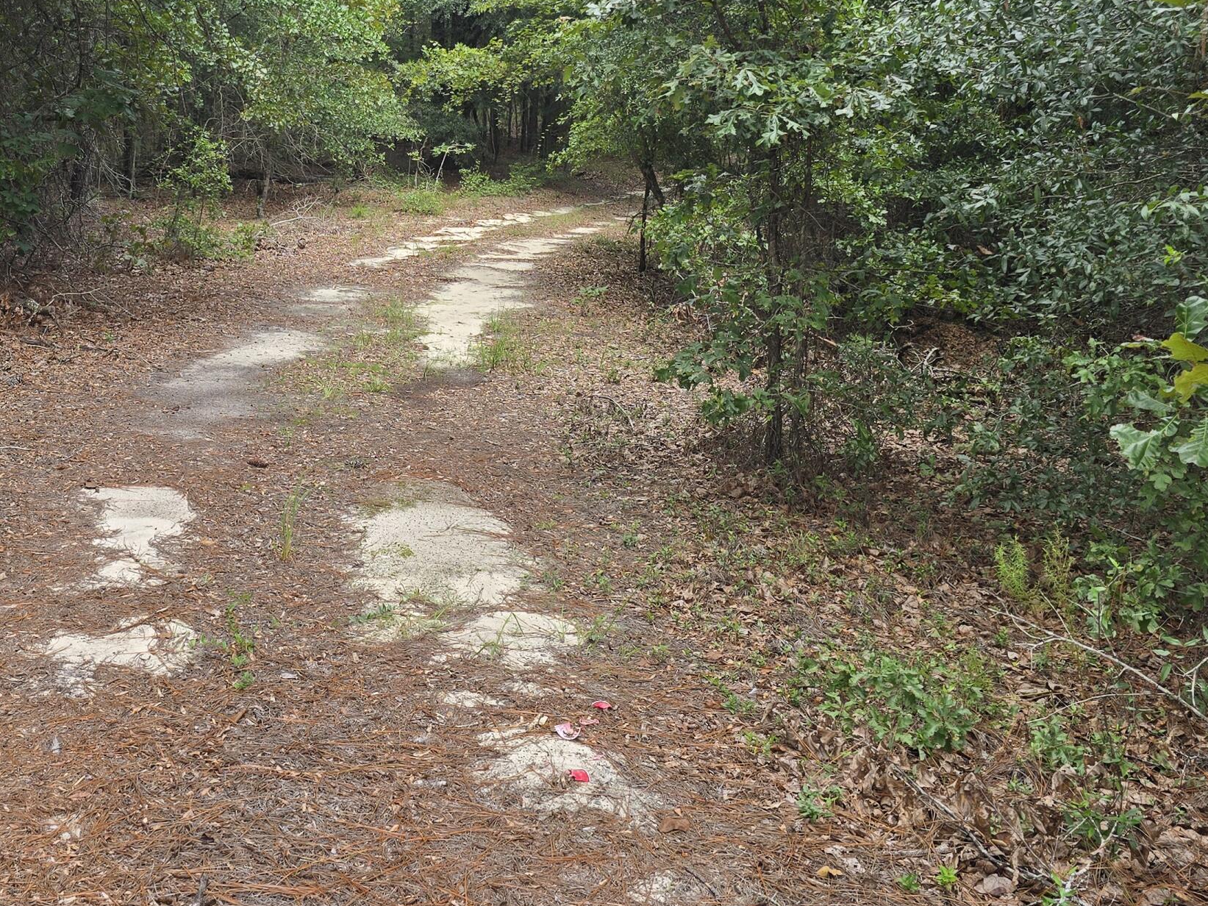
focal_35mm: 42
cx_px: 373
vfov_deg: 33.0
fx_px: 1466
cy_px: 140
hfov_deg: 43.9
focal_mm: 6.3
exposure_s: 1/189
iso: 12
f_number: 1.7
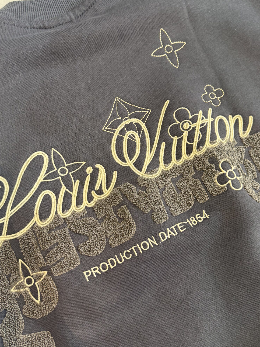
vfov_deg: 58.3
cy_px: 164
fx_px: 311
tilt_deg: -73.8
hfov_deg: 45.4
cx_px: 130
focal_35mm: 31
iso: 200
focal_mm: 6.76
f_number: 1.78
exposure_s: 1/100
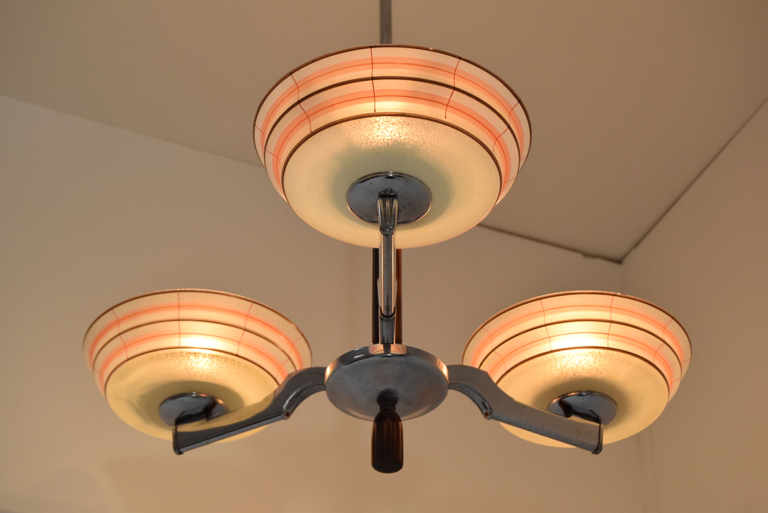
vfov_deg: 19.0
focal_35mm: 72
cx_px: 384
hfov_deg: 28.1
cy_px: 256
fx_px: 1537
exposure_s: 1/250
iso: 1600
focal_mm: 48
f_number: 8
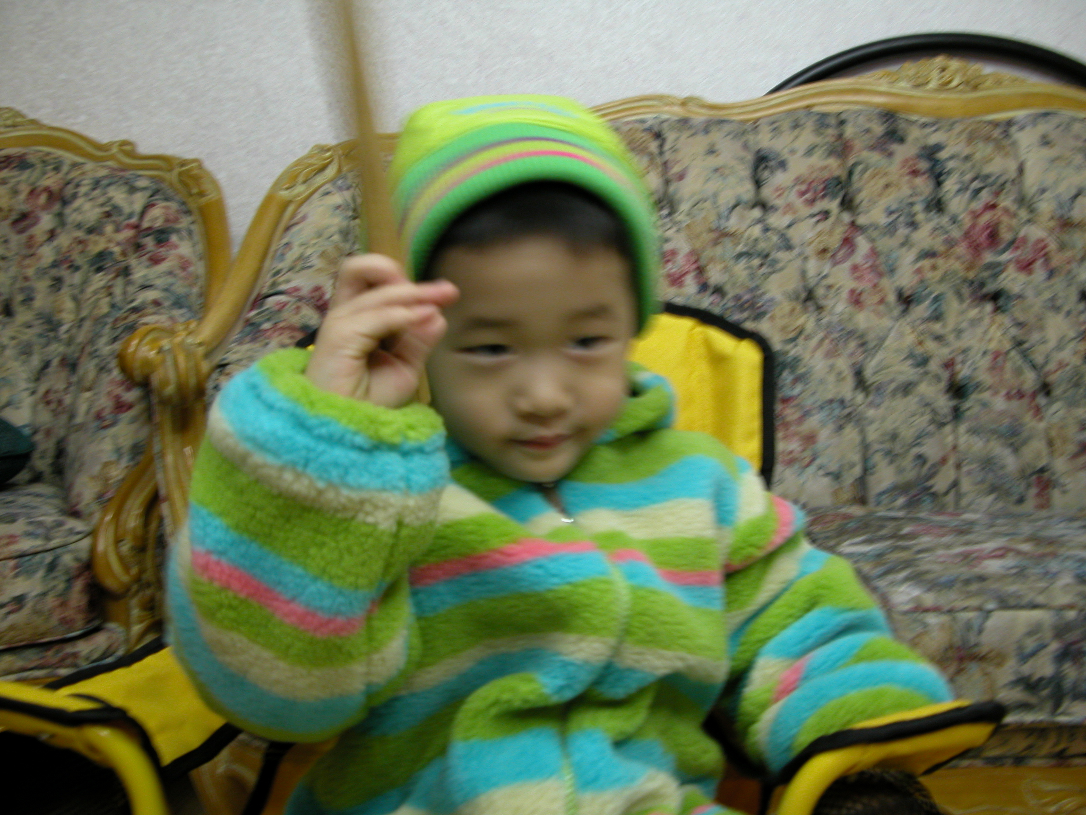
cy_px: 408
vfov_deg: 41.8
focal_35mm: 34
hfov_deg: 54.0
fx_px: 1067
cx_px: 543
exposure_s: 1/4
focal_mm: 8.9
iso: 136
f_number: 2.8
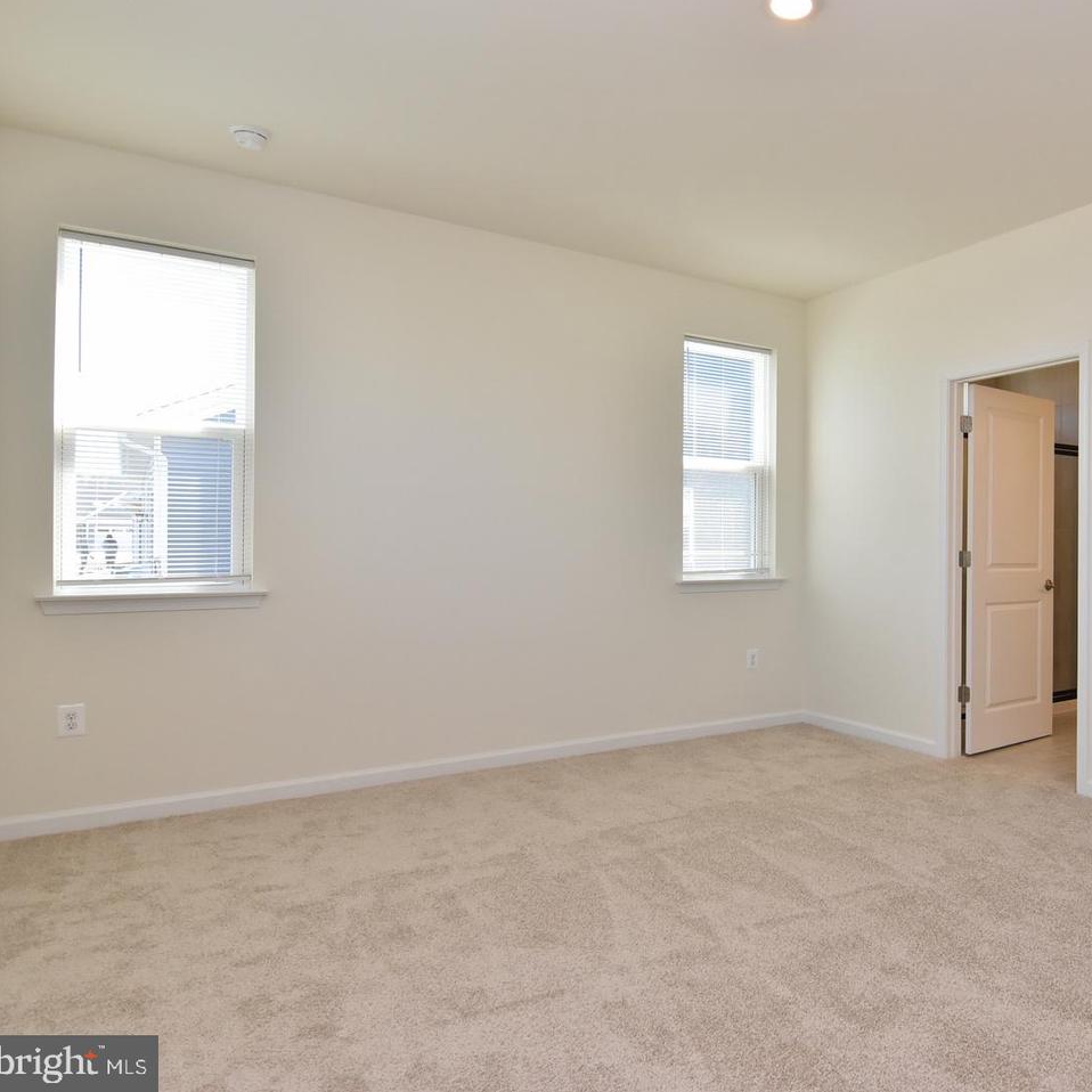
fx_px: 821
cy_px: 545
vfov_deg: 67.3
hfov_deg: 63.8
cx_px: 801
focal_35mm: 23
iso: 800
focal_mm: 12
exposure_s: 1/160
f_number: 9
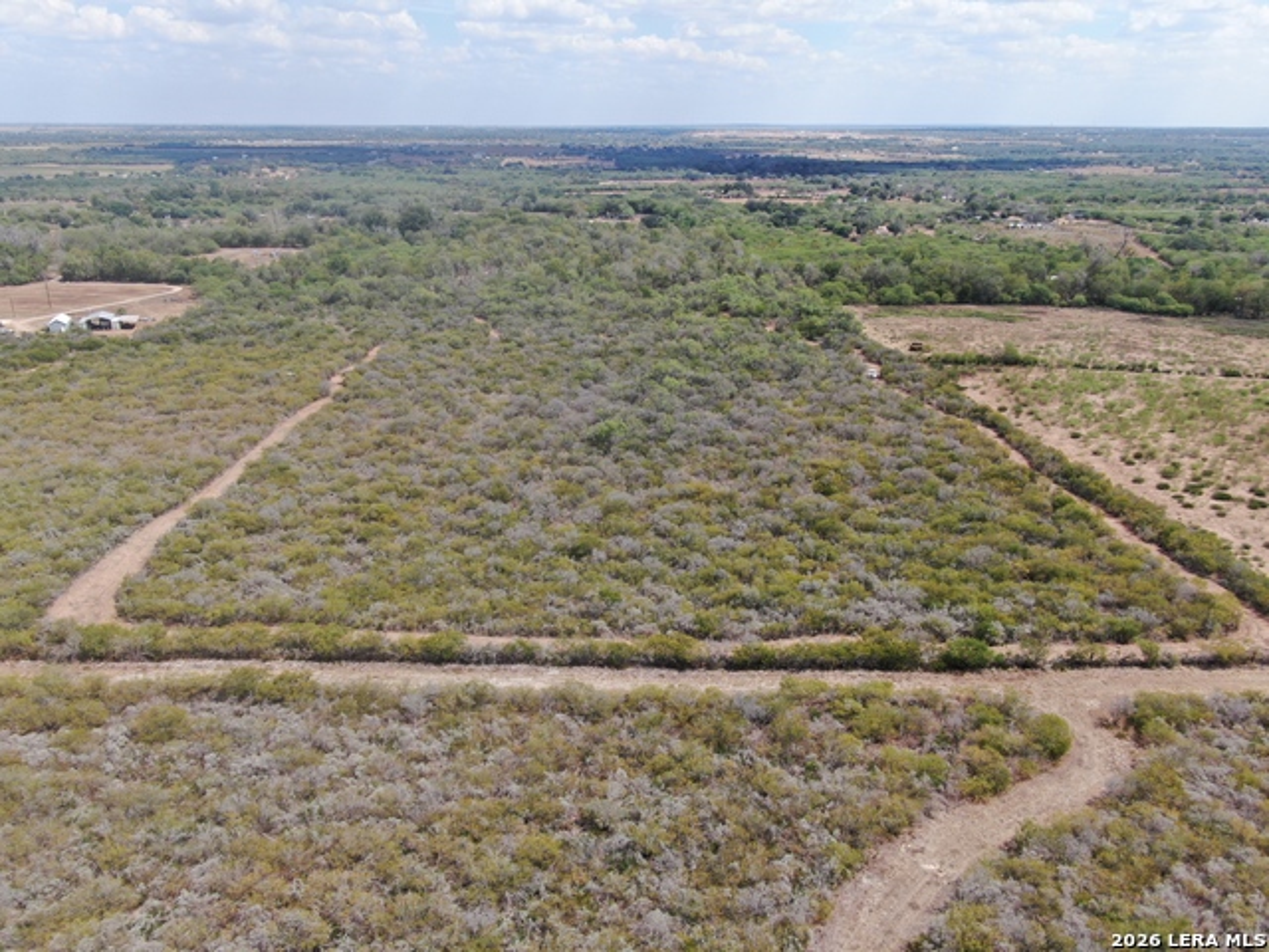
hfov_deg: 61.7
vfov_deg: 48.2
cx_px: 634
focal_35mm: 29
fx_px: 1063
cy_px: 476
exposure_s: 1/1000
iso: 100
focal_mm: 5
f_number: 3
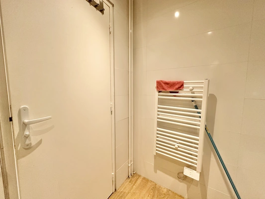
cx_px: 132
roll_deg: -0.2
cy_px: 100
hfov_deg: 102.1
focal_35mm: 14
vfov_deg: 85.7
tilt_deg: -5.0
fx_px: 107
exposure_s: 1/99
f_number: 2.2
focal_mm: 2.22
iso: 250
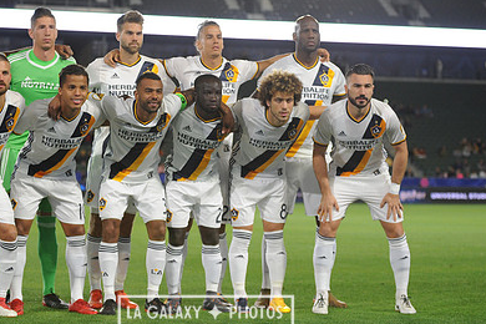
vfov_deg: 13.2
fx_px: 1404
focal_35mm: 104
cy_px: 125
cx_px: 206
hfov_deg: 19.6
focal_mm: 70
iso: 1250
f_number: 2.8
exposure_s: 1/640
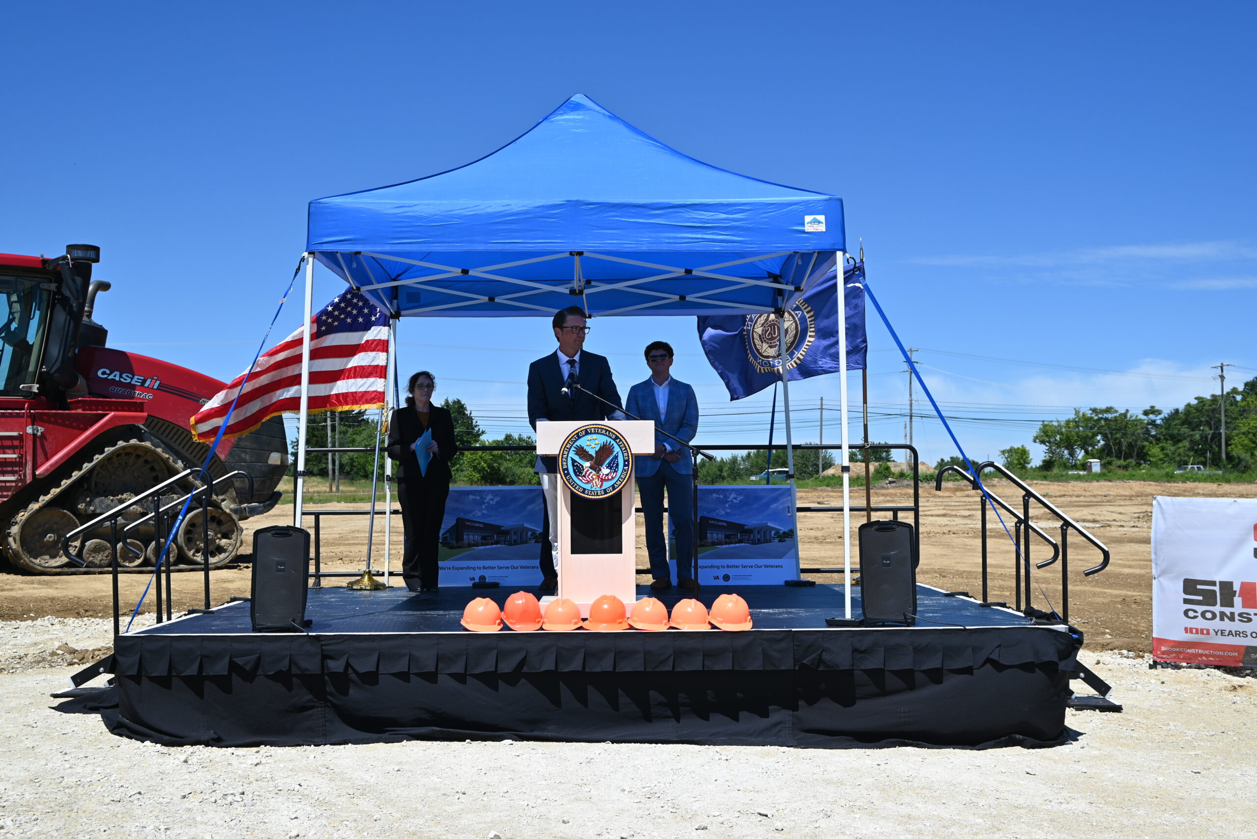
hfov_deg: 48.4
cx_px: 628
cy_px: 420
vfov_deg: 33.4
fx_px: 1397
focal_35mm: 40
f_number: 8
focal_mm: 40
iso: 100
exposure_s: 1/500
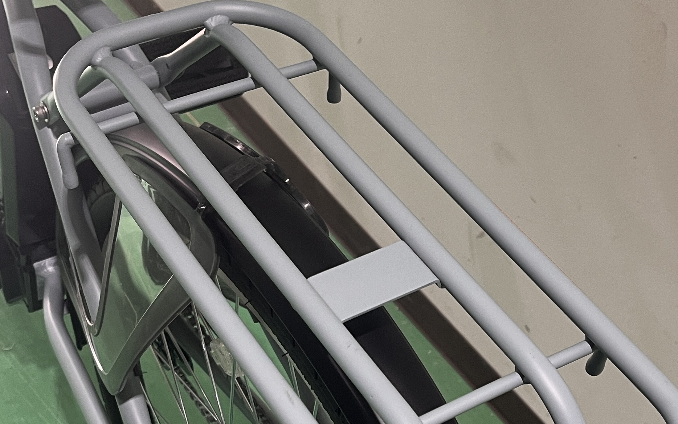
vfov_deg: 32.8
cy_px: 327
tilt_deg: -53.8
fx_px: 702
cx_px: 331
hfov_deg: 51.5
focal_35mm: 38
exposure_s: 1/60
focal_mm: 5.1
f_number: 1.6
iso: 125
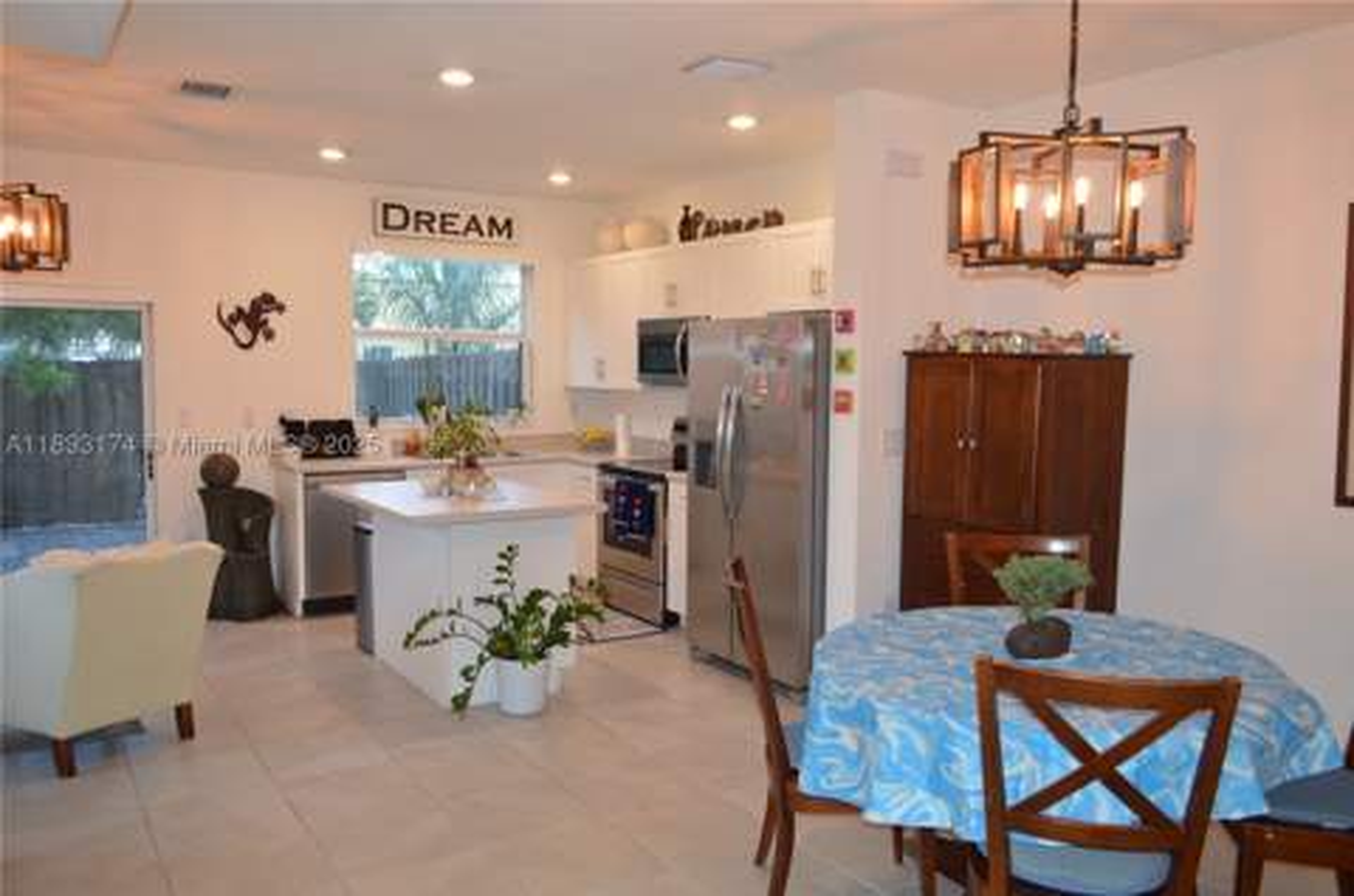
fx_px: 1013
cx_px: 677
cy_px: 448
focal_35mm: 27
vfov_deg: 47.7
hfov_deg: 67.5
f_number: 4
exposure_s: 1/60
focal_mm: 18
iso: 400
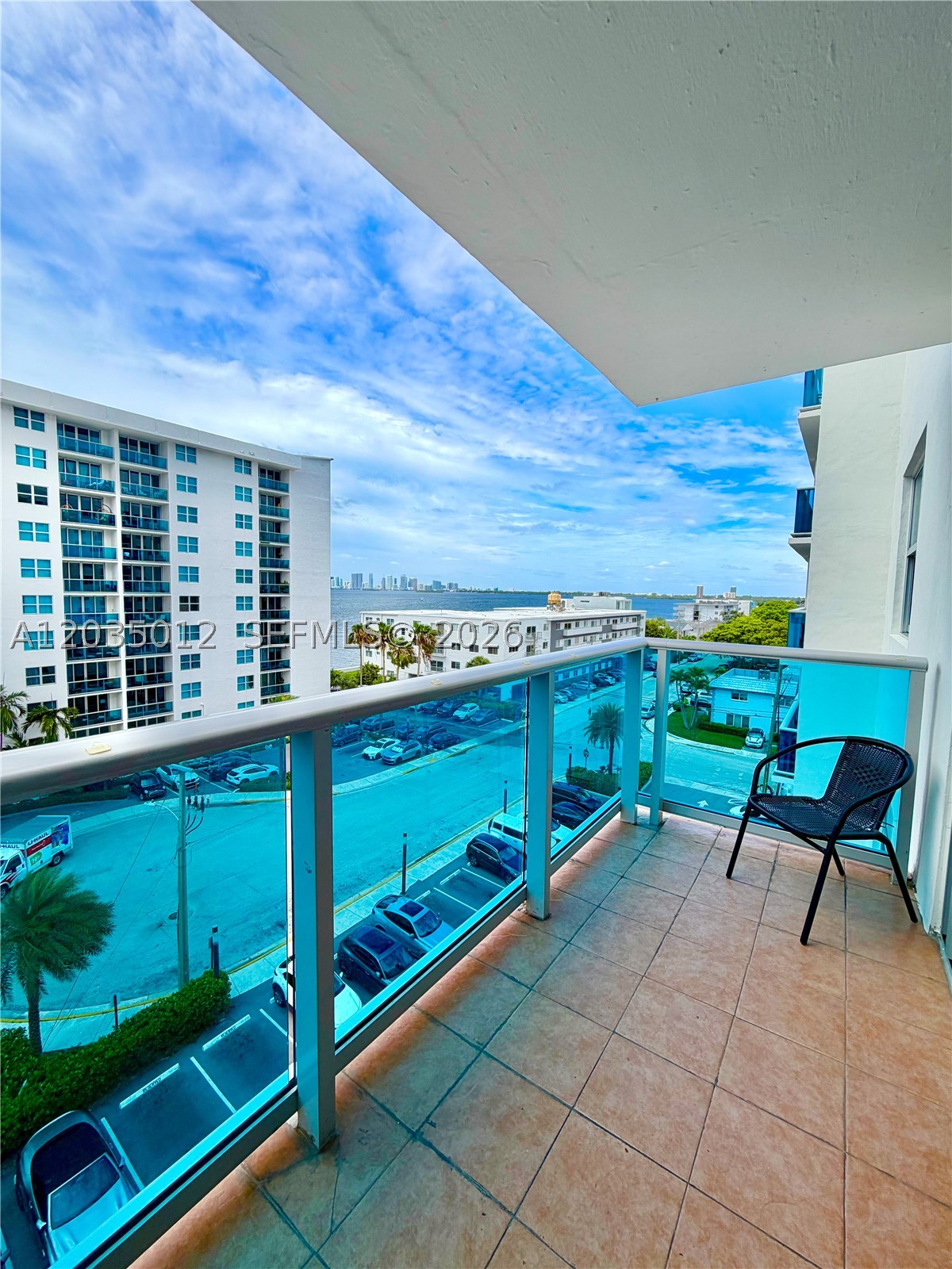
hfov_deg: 85.7
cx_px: 476
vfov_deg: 102.1
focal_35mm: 14
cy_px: 634
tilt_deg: -4.8
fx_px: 513
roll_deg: -1.1
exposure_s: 1/876
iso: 20
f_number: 2.2
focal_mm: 2.22
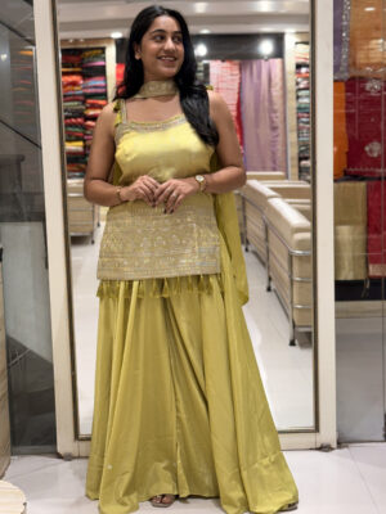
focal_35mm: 48
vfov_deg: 39.7
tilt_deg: -8.1
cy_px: 257
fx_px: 714
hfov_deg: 30.3
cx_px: 193
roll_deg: +1.0
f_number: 1.78
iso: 50
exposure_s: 1/100
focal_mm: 6.76
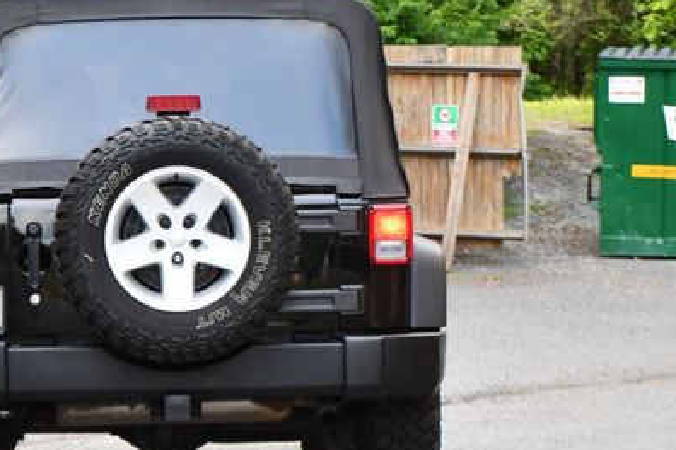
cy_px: 211
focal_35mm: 189
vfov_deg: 7.3
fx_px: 3549
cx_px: 172
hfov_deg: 10.9
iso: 640
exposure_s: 1/250
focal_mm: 78
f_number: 4.8
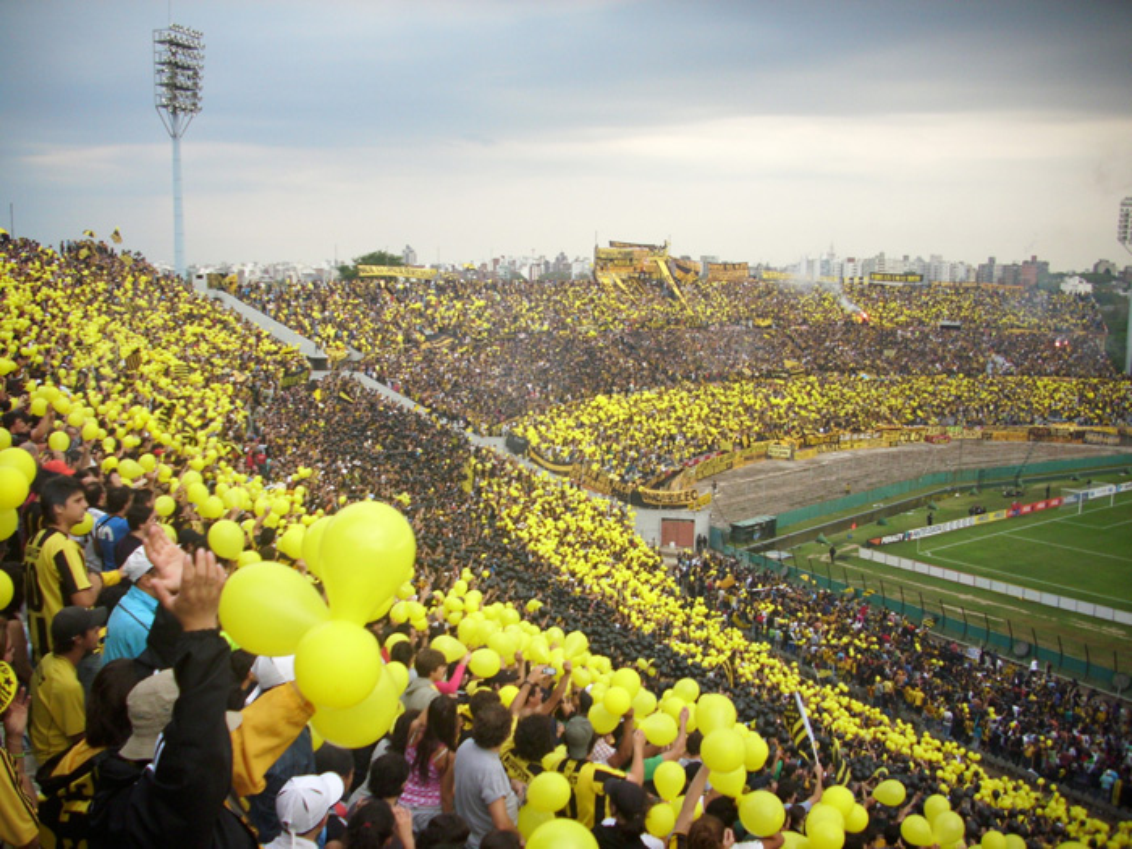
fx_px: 1014
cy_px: 424
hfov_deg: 58.4
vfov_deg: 45.4
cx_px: 566
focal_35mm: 31
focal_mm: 6.2
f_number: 2.8
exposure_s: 1/250
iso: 50
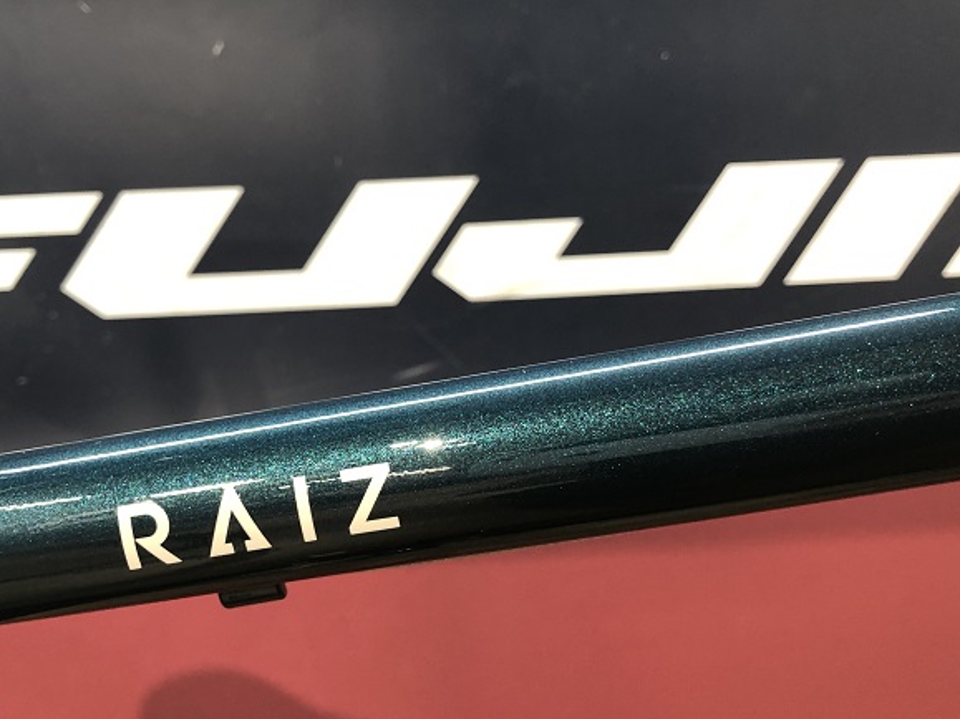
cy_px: 384
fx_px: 1081
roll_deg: +2.6
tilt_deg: -5.2
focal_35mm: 39
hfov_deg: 47.5
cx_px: 364
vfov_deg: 36.8
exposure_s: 1/20
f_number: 1.8
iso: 40
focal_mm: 3.99
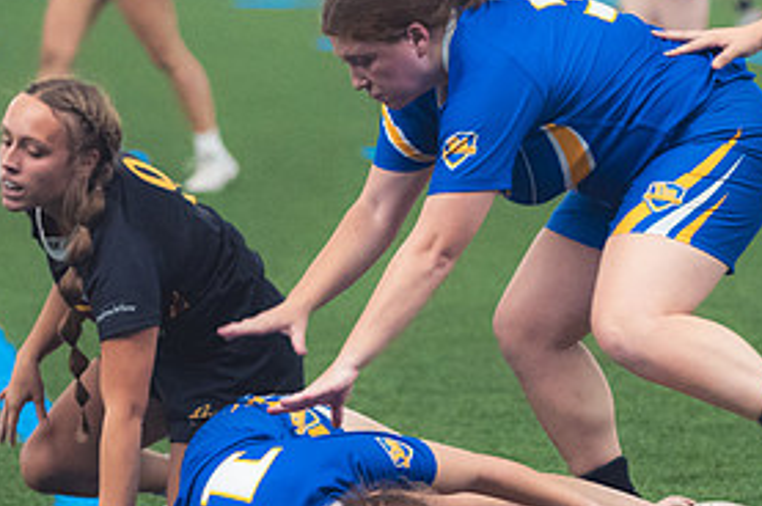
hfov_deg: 5.4
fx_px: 8097
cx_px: 476
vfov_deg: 3.6
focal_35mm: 383
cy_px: 292
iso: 3600
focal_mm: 122
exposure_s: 1/320
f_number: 2.8
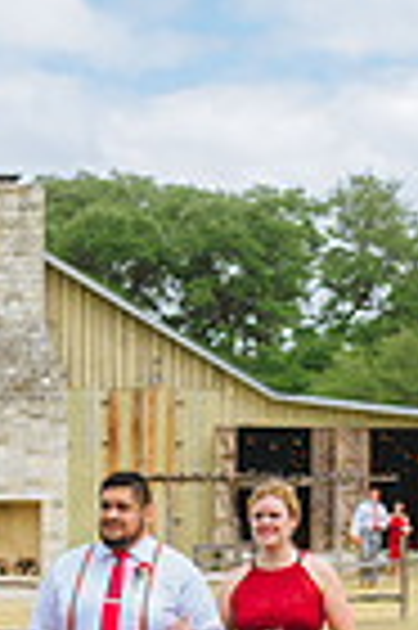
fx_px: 2689
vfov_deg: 13.2
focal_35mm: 154
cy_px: 605
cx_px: -67
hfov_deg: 8.8
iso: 31
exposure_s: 1/320
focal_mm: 36
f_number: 2.8
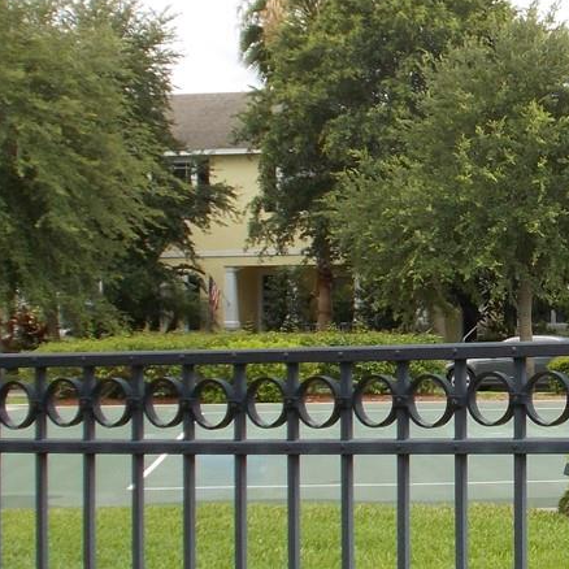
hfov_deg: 13.4
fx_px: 2343
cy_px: 290
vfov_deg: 13.8
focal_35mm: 126
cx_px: 725
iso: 80
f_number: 3.9
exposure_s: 1/125
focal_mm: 6.9
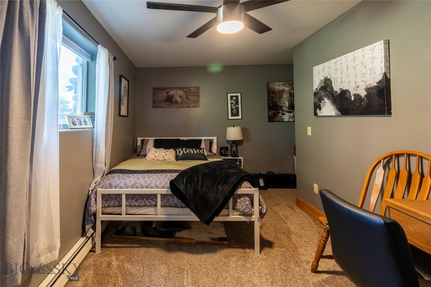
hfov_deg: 100.4
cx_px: 216
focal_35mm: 15
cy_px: 144
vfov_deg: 77.3
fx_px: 180
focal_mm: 10
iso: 400
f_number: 8
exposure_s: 1/8
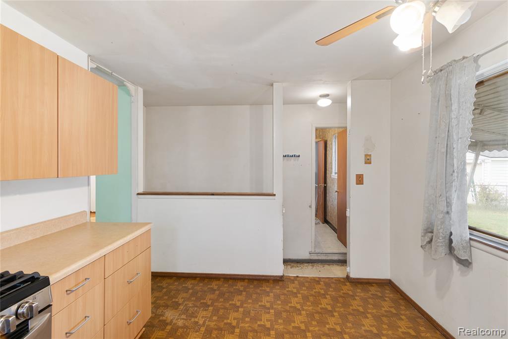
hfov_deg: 93.3
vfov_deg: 70.5
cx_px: 254
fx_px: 240
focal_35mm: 17
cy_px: 170
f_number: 9
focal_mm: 17
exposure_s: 1
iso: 320
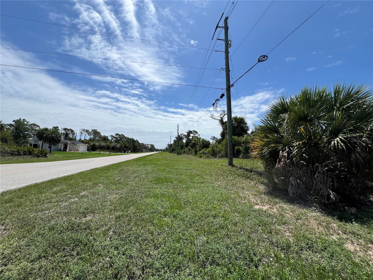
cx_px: 186
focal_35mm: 13
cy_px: 140
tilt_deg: +5.2
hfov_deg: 106.2
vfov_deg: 89.9
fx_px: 140
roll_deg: -0.6
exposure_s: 1/3650
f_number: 1.8
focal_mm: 1.57
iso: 32
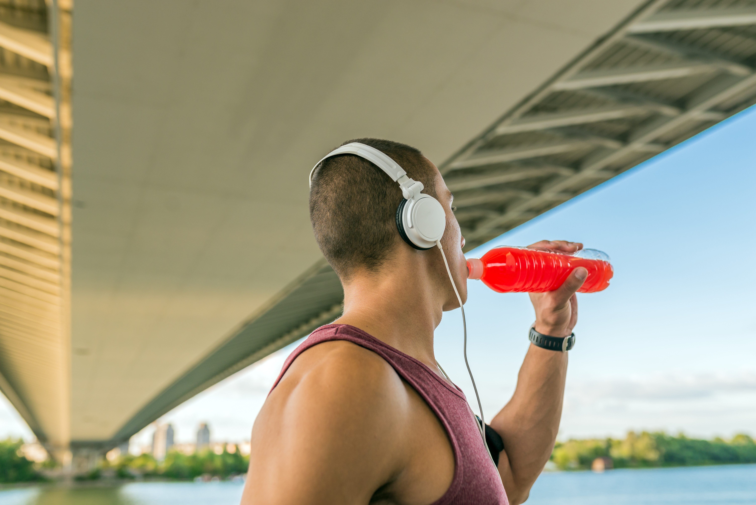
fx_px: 735
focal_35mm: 35
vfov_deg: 37.9
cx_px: 378
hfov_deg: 54.4
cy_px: 252
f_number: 3.5
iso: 200
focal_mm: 35
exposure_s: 1/320
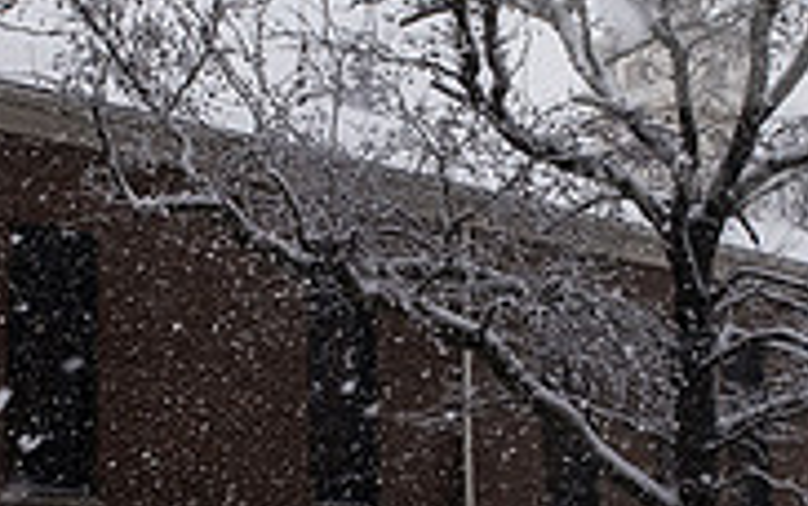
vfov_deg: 16.7
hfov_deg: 26.4
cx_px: 373
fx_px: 1719
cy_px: 273
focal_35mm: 78
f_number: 7.1
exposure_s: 1/800
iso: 1000
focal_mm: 24
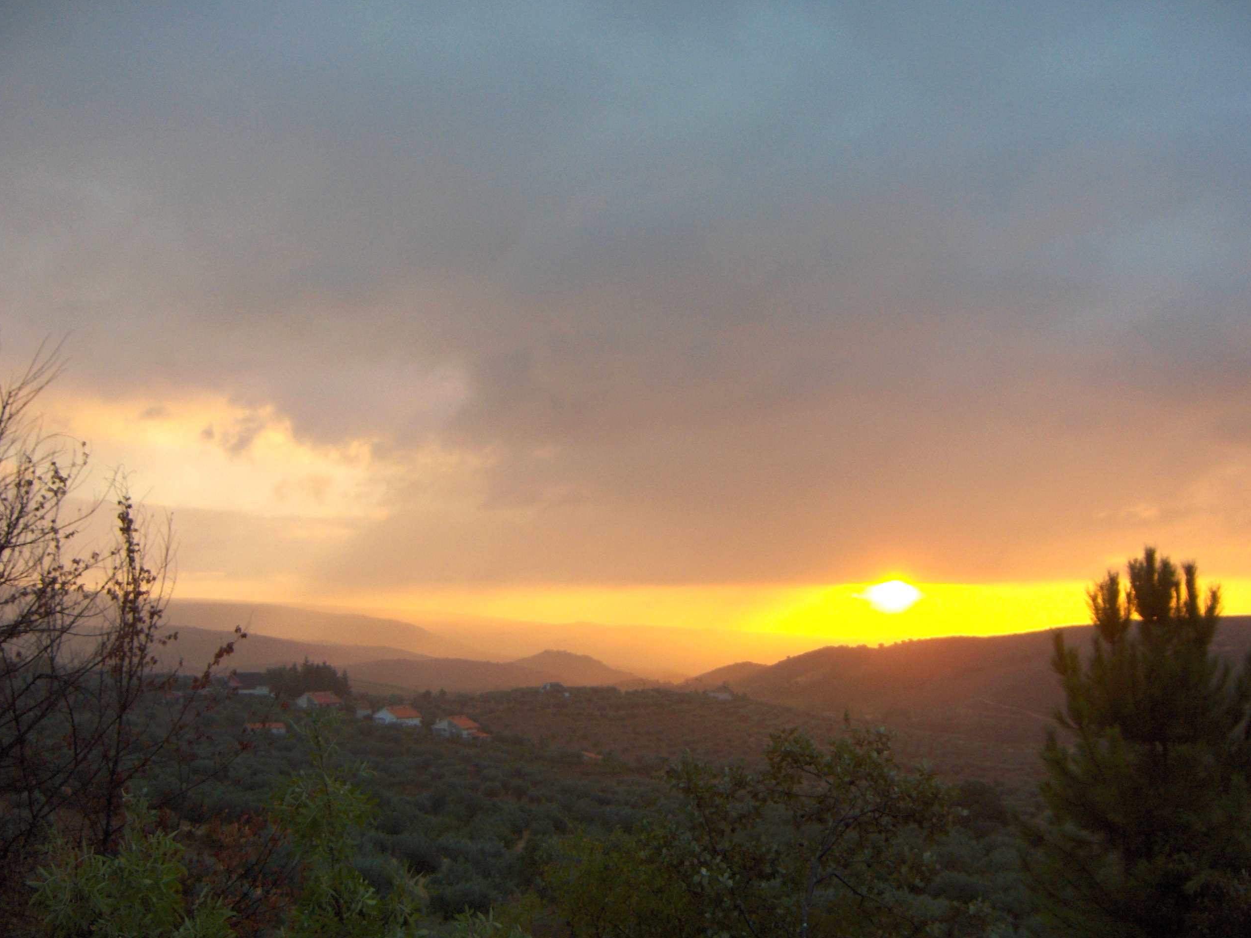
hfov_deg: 46.8
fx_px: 1446
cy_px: 472
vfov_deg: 36.0
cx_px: 638
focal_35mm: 40
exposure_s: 1/155
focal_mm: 8
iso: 100
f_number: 2.8
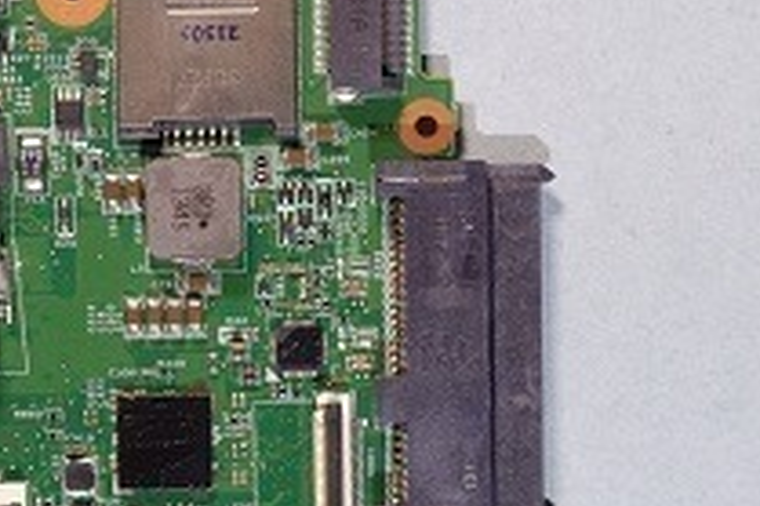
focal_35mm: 167
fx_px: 3518
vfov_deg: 8.2
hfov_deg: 12.3
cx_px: 262
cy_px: 557
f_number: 8
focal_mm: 31
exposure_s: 1/6
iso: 100
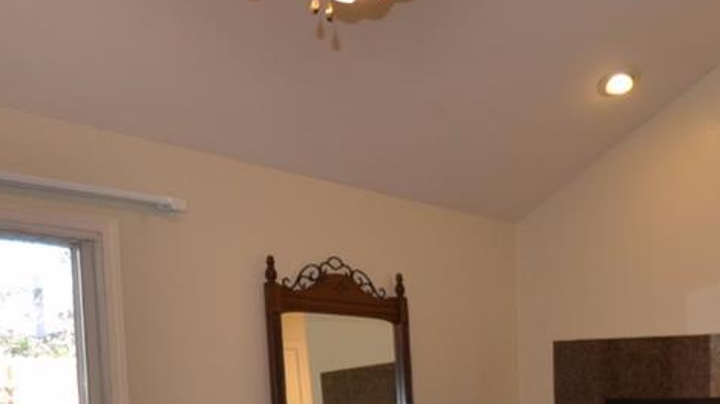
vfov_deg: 22.6
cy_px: 444
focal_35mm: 50
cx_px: 679
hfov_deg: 37.9
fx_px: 954
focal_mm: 10
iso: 200
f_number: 3.5
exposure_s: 1/80
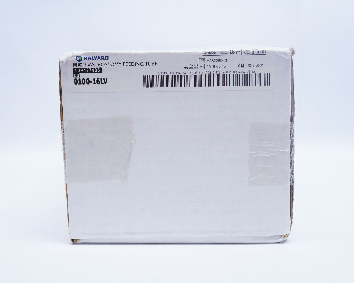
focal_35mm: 54
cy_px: 150
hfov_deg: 34.7
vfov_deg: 28.1
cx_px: 181
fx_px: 566
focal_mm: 30
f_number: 4
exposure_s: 1/200
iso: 1600
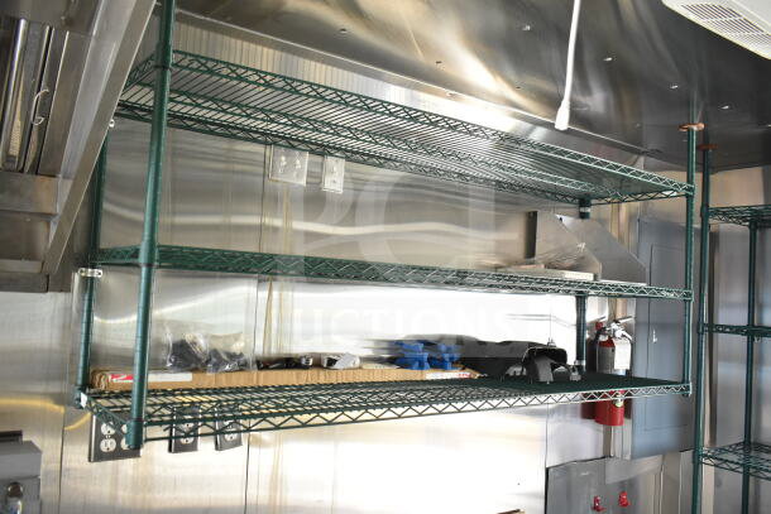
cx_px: 386
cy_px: 257
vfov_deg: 43.6
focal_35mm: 30
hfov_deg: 61.9
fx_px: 643
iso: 1600
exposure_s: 1/80
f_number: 4.5
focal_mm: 20
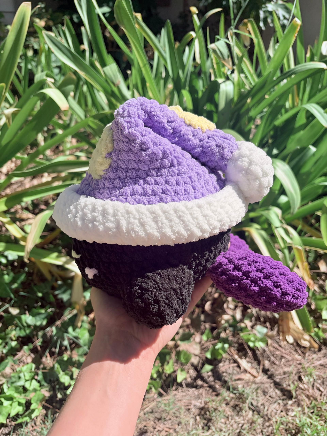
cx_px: 164
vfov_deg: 67.3
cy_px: 218
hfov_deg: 53.1
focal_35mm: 26
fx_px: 327
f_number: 1.6
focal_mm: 5.96
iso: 50
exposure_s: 1/4608
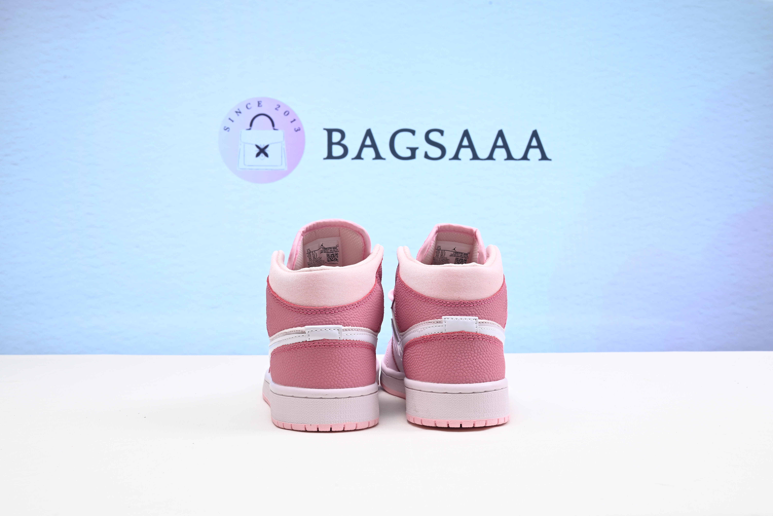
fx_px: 795
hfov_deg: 51.9
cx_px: 386
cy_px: 258
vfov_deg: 36.0
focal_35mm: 37
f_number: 16
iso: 100
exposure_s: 1/2
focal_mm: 37
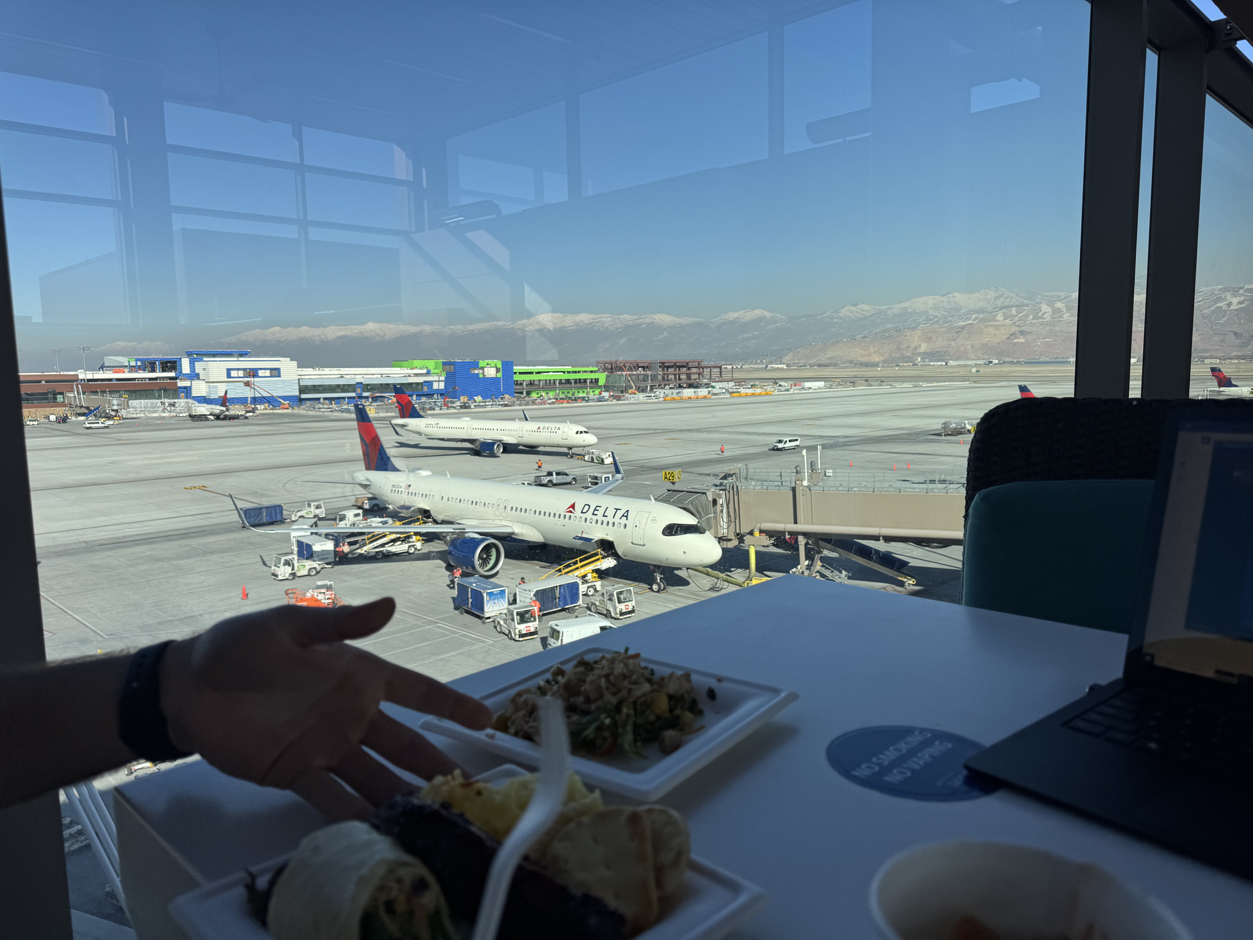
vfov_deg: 56.8
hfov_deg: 71.6
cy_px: 470
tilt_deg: -2.9
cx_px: 626
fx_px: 869
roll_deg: +1.5
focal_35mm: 24
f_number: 1.78
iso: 80
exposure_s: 1/5348
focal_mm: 6.76
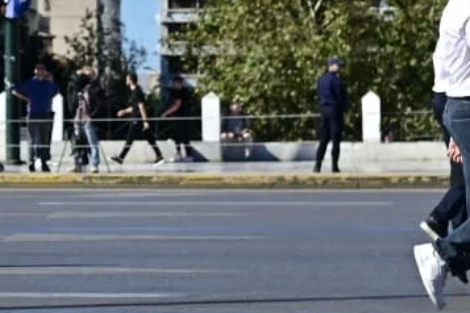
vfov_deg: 9.1
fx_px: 1919
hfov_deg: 13.8
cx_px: -3
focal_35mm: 147
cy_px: -178
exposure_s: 1/3200
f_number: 2.8
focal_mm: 35
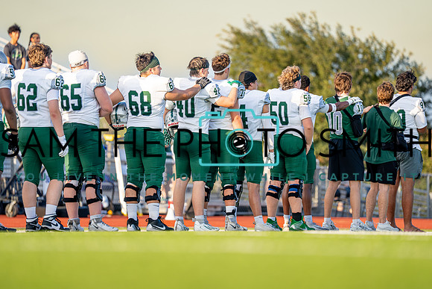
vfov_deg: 6.5
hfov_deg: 9.7
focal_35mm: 211
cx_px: 209
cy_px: 146
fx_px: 2533
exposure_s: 1/2000
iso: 320
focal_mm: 200
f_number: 2.8
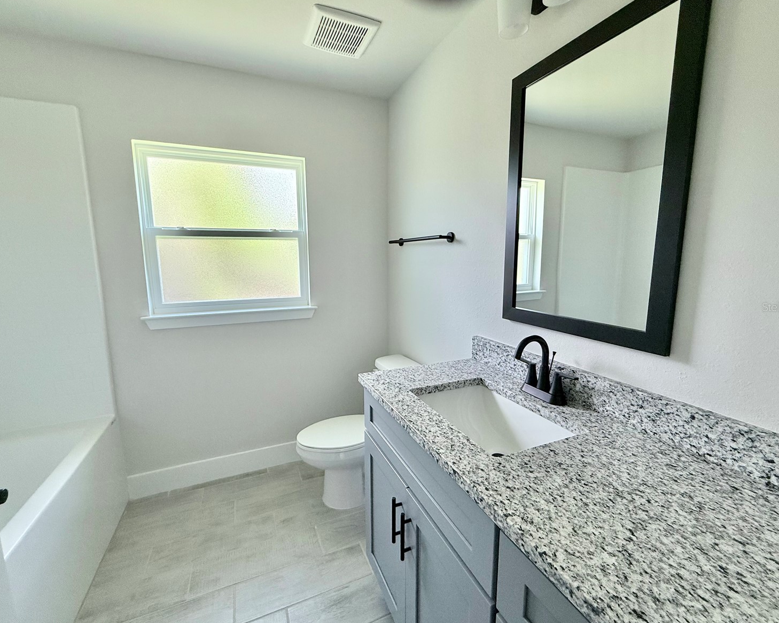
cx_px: 385
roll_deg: +0.4
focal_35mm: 15
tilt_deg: -8.1
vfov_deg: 84.0
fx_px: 346
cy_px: 307
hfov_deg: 96.8
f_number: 2.2
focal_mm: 2.22
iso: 160
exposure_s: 1/120
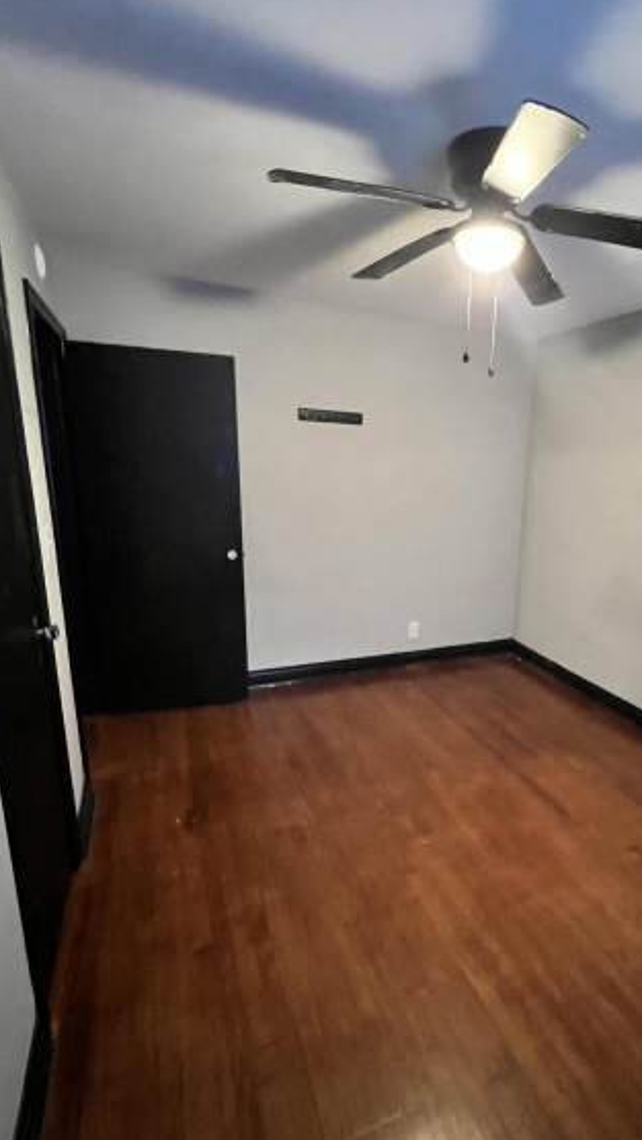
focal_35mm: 17
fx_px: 514
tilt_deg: -15.5
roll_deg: -2.9
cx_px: 427
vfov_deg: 95.8
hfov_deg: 62.4
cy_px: 604
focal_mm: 1.57
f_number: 1.8
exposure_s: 1/40
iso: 1000
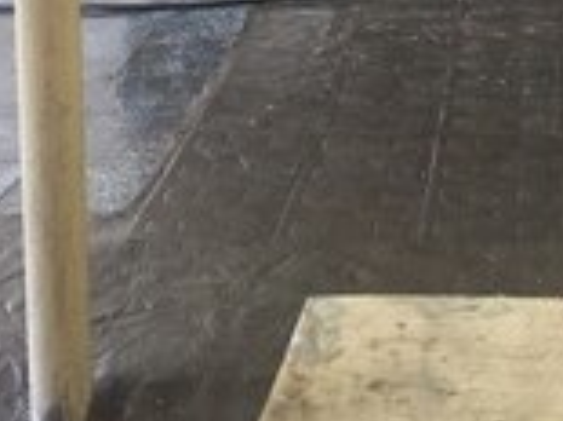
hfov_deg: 20.4
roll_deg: +1.4
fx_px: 1511
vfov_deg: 14.4
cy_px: -272
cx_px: 570
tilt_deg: -6.1
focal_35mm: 93
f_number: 2.2
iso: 40
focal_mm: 4.15
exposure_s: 1/50
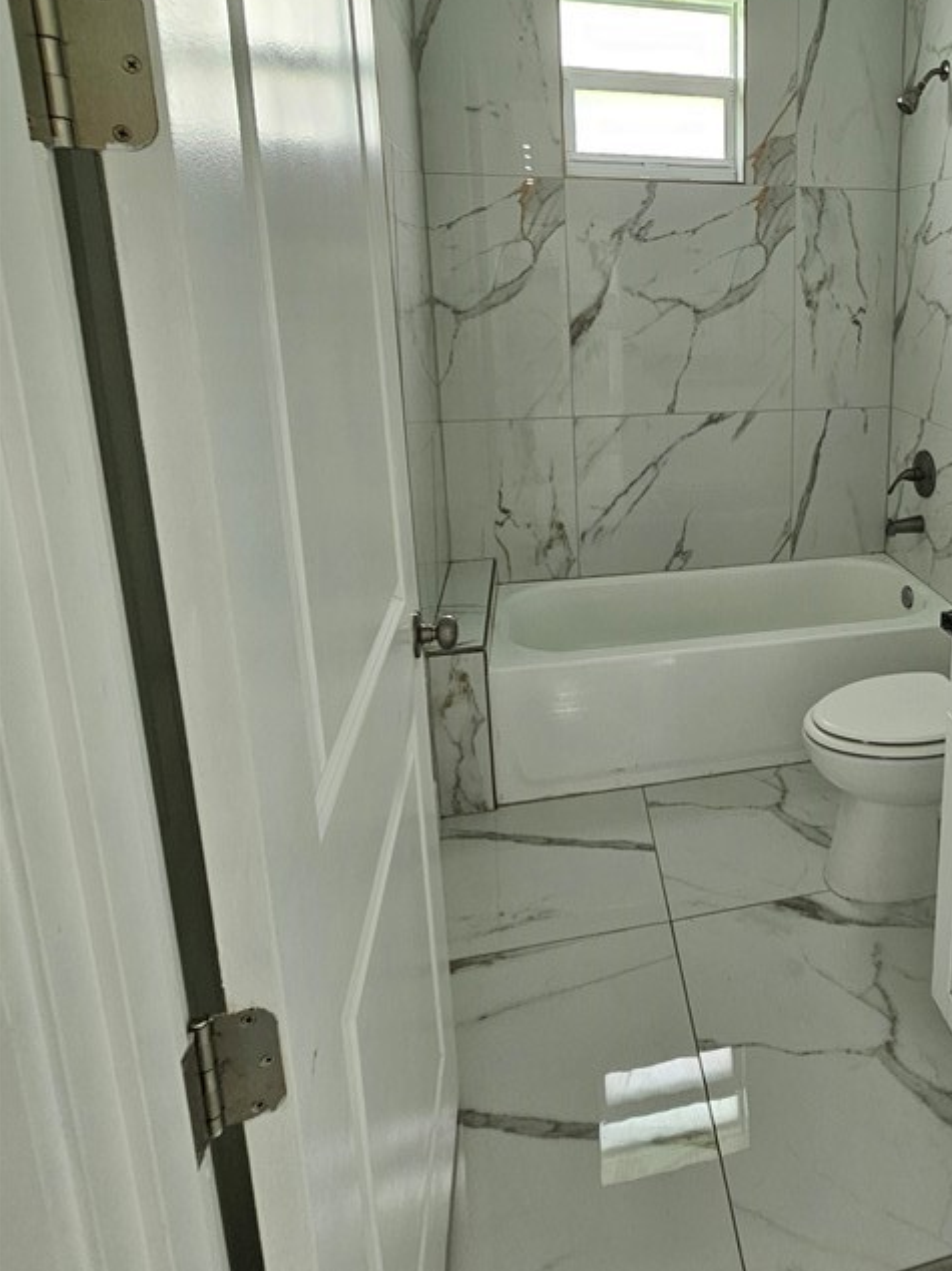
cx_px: 768
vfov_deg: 77.1
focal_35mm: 21
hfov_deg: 58.3
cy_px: 451
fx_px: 771
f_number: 2.2
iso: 200
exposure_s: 1/60
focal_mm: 2.2
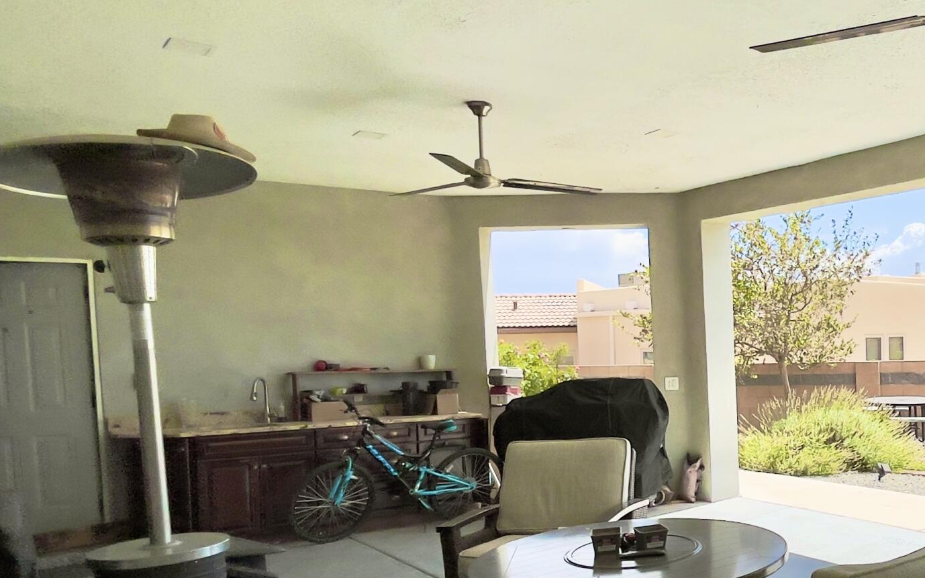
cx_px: 829
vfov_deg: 41.3
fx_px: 756
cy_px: 381
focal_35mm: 30
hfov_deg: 54.9
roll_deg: +0.9
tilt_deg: -3.7
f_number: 2.4
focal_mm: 1.54
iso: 25
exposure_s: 1/1170
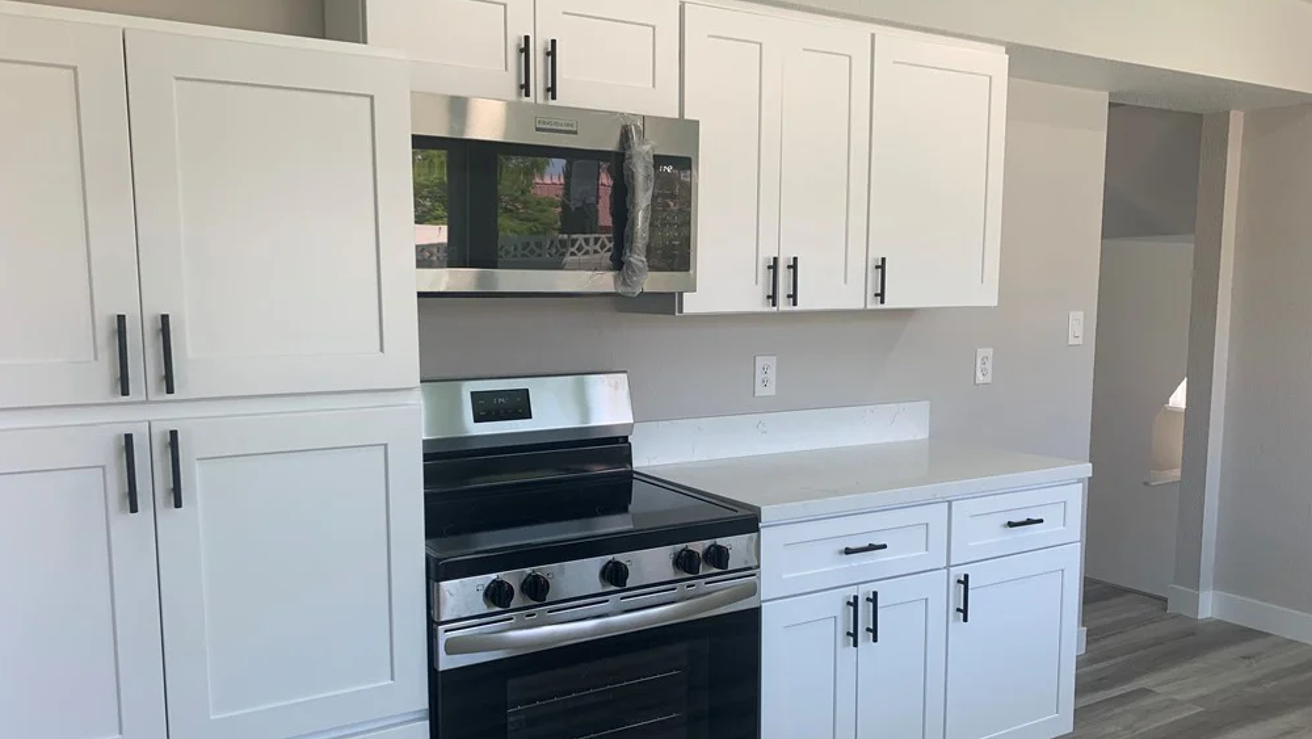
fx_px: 1009
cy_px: 425
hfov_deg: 66.1
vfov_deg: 40.1
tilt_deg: -6.4
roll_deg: -0.3
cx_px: 647
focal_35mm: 29
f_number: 1.8
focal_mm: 4.25
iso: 40
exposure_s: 1/120
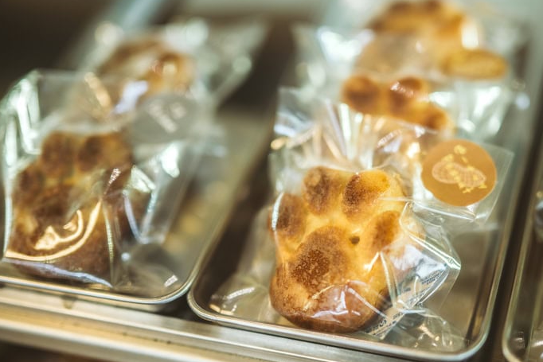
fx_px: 996
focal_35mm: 66
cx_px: 341
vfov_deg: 20.6
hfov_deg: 30.4
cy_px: 228
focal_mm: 50
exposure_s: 1/250
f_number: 1.2
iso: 400
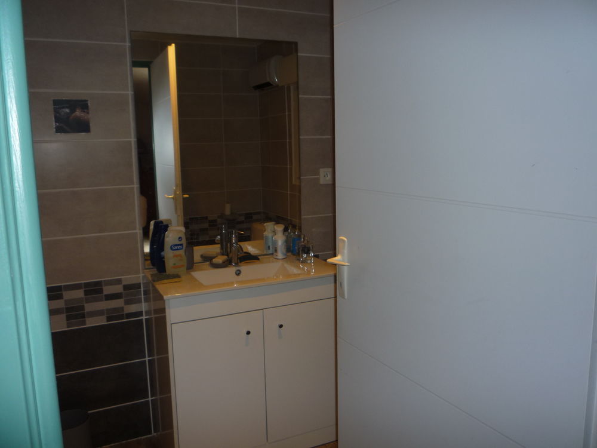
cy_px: 224
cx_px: 298
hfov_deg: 60.0
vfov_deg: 46.8
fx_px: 517
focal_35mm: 30
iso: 100
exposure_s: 1/30
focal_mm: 5.2
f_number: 3.3
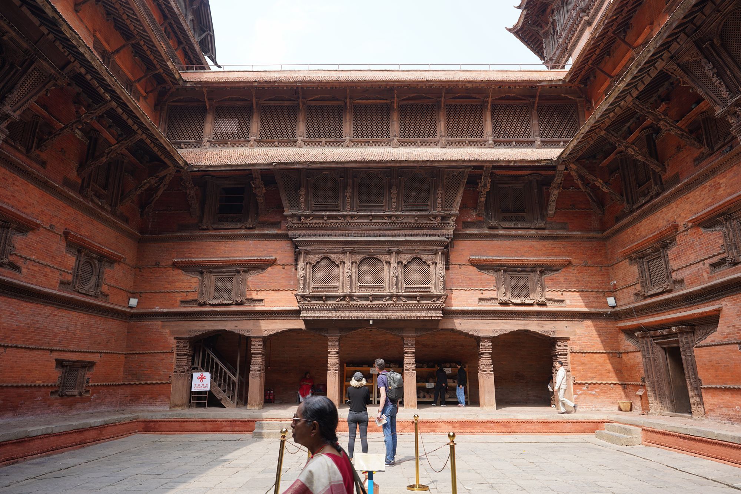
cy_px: 247
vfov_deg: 53.1
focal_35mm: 24
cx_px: 370
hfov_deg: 73.7
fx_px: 494
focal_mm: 24
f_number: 6.3
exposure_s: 1/100
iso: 100
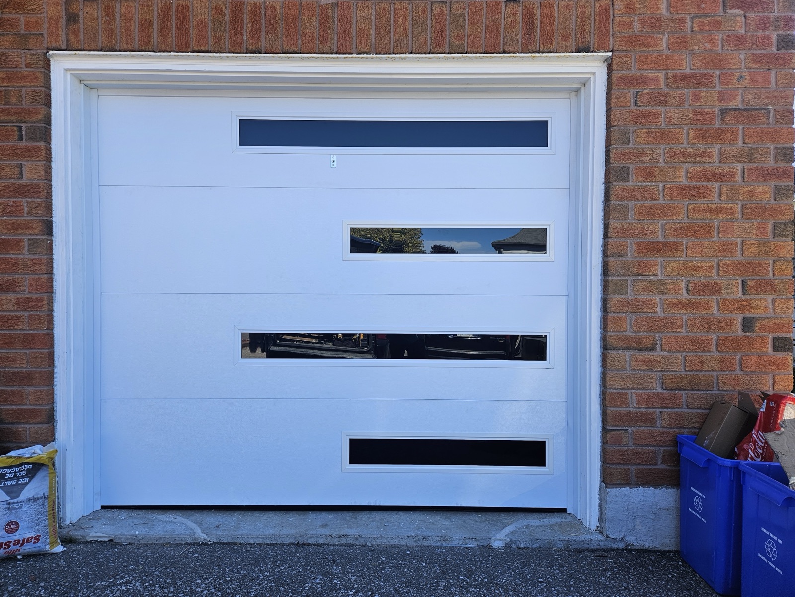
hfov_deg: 73.9
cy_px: 298
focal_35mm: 23
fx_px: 528
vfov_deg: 58.9
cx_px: 398
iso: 32
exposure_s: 1/538
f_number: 1.8
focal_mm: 5.4
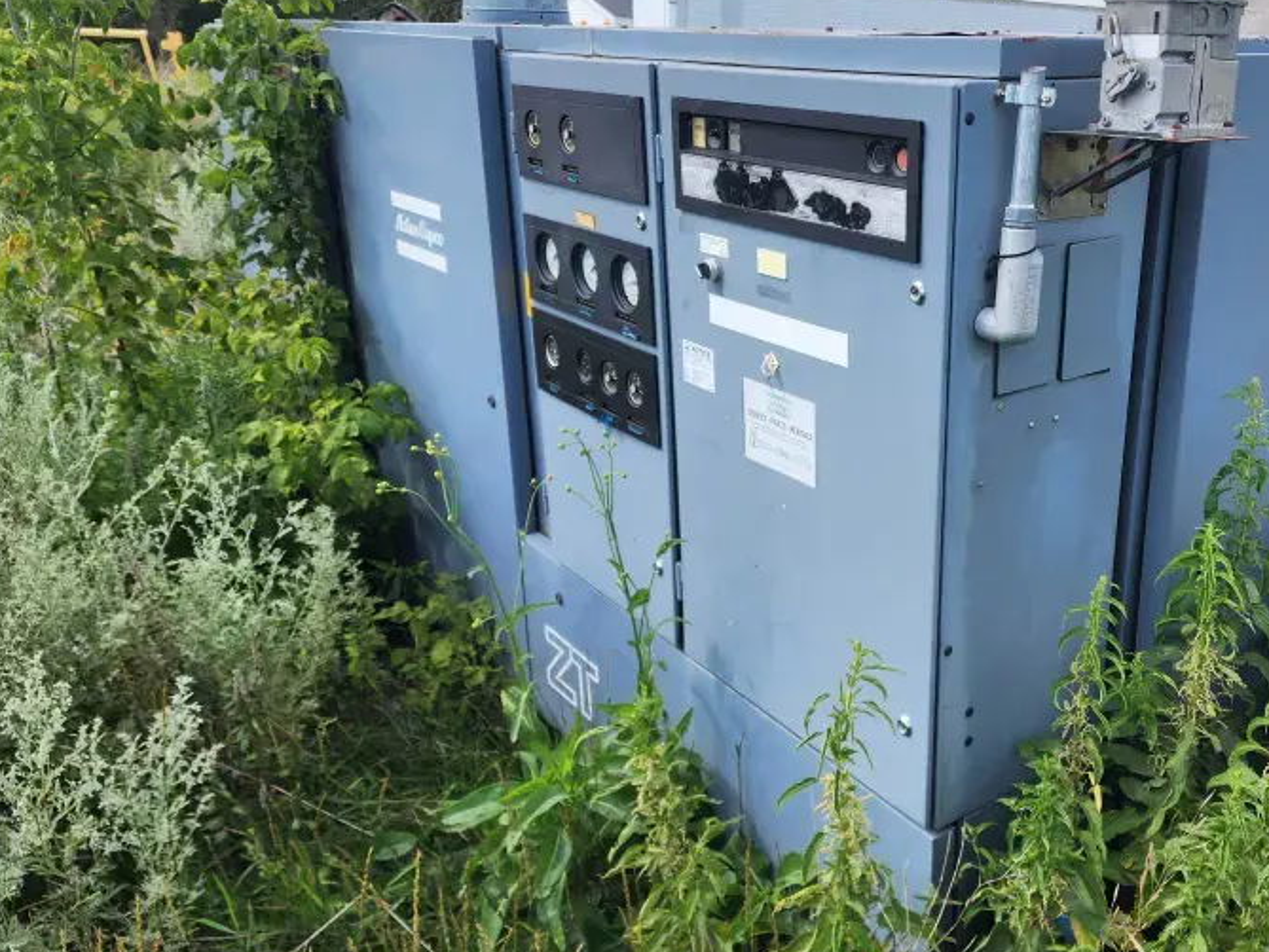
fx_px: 1210
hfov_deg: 54.1
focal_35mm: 33
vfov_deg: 42.9
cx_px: 861
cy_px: 444
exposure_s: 1/580
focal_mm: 6.4
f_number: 1.8
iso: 12
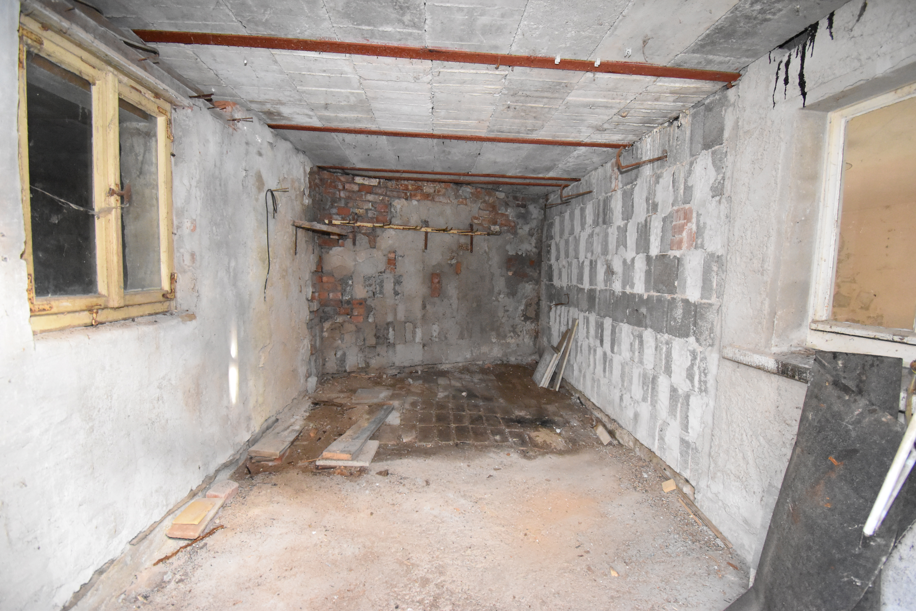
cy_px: 306
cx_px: 458
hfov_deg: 100.4
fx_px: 382
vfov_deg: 77.4
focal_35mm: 15
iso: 4000
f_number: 4.5
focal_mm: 10
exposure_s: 1/60
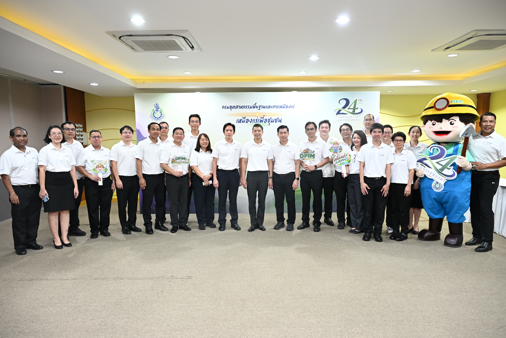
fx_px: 351
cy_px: 174
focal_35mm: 25
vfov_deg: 51.3
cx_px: 254
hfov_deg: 71.5
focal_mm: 24
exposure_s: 1/30
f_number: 4
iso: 1600
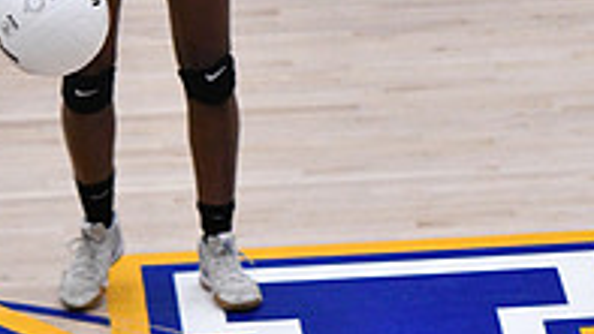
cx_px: 297
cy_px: 764
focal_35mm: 537
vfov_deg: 2.3
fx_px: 8461
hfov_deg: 4.0
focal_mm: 116
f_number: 3.2
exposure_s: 1/1250
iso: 6400
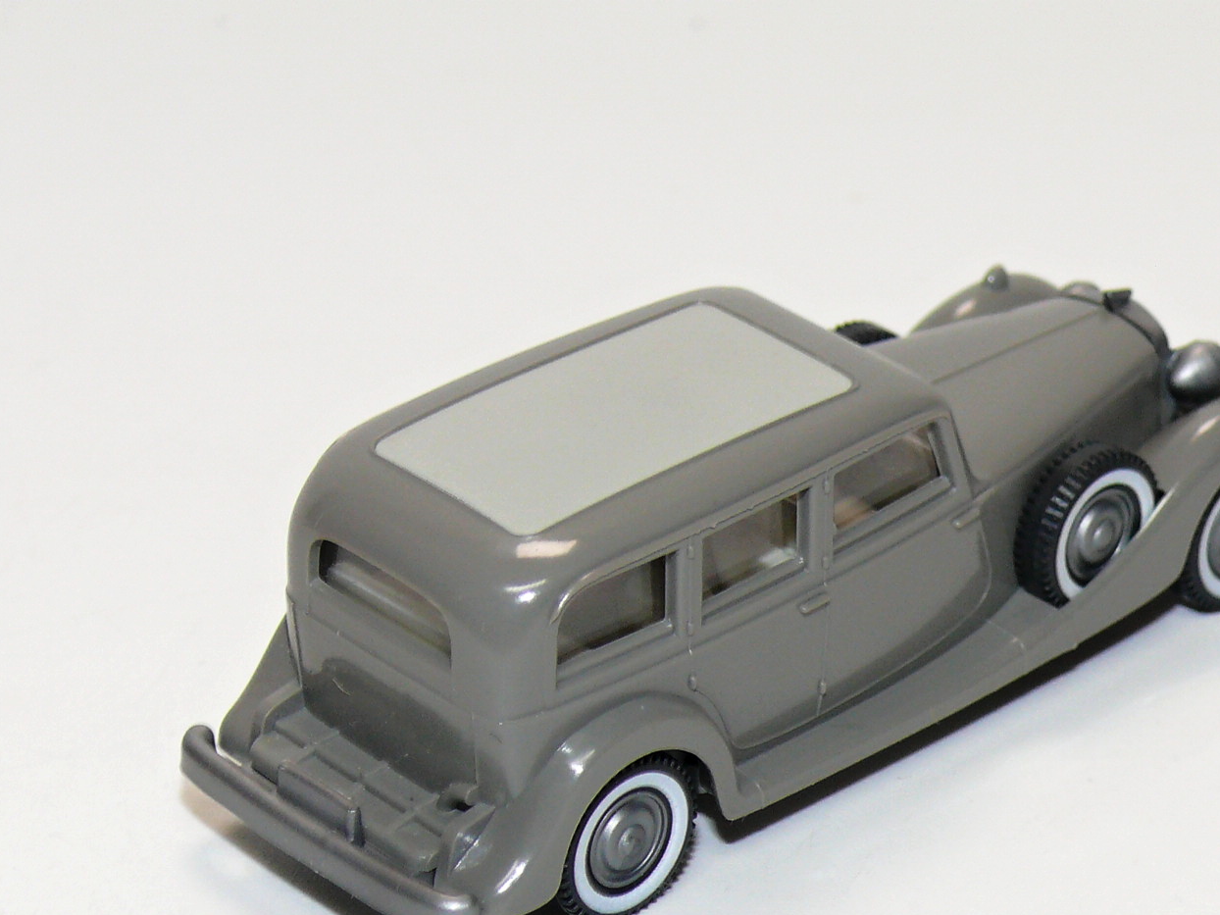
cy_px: 557
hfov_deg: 12.9
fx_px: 5392
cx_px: 762
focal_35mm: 153
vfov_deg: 9.7
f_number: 4
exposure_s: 1/30
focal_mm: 14.6
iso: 100
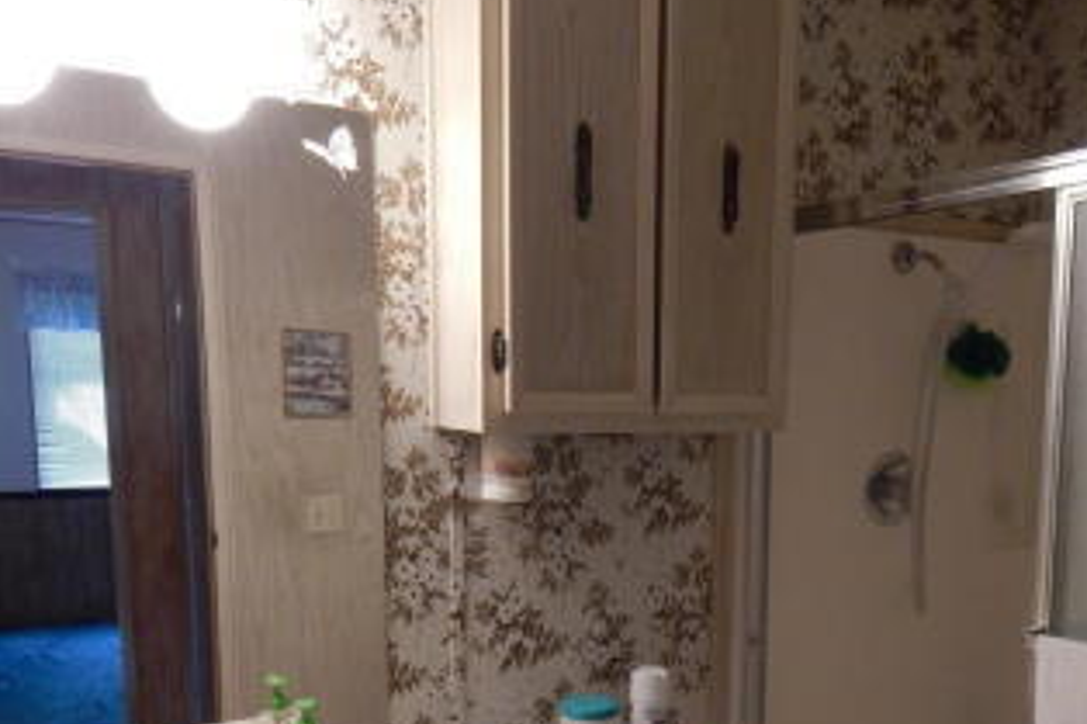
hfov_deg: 54.3
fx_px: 1056
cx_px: 620
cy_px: 554
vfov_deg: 36.8
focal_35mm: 35
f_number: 3
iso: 400
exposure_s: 1/30
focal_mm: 4
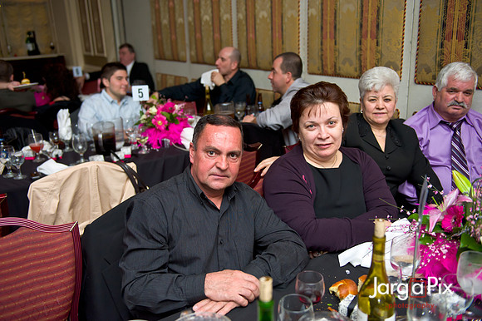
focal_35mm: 35
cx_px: 241
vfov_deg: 37.8
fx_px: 468
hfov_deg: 54.5
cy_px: 160
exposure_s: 1/125
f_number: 3.2
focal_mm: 35
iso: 1600
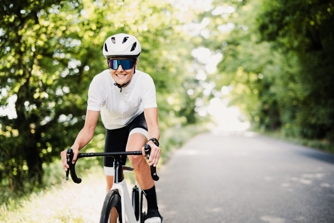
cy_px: 112
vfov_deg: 27.0
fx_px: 464
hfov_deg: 39.6
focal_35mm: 50
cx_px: 167
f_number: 1.6
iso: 100
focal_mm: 50
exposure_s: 1/200
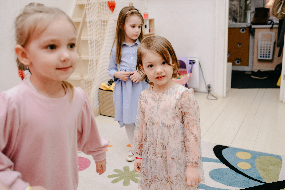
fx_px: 277
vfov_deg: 37.9
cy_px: 95
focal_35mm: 35
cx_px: 142
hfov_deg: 54.4
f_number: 3.2
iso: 400
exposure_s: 1/160
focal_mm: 35
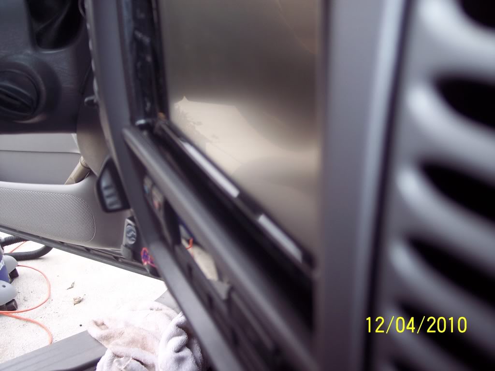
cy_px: 186
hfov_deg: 47.9
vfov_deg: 36.8
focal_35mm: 39
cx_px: 248
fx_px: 558
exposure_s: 1/60
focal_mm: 8
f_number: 2.8
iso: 100
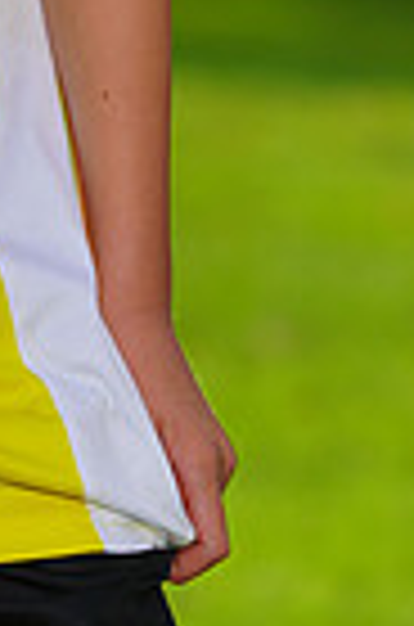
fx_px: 17474
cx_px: -414
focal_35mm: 1008
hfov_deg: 1.4
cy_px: -482
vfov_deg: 2.0
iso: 125
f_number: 8
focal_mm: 241
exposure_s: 1/200
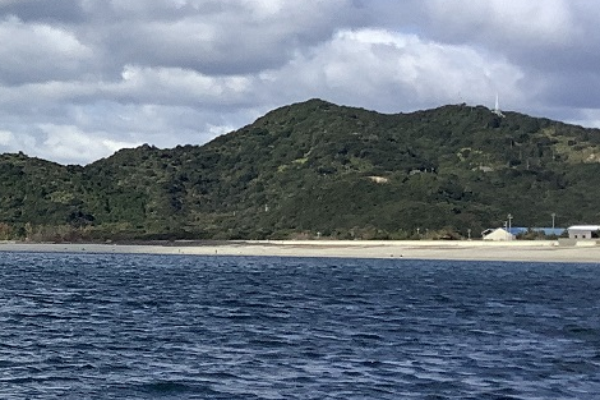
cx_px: -295
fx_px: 1866
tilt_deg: +5.8
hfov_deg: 16.6
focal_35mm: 112
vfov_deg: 12.1
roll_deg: -0.7
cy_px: 49
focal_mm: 3.3
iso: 25
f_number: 2.4
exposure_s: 1/2092
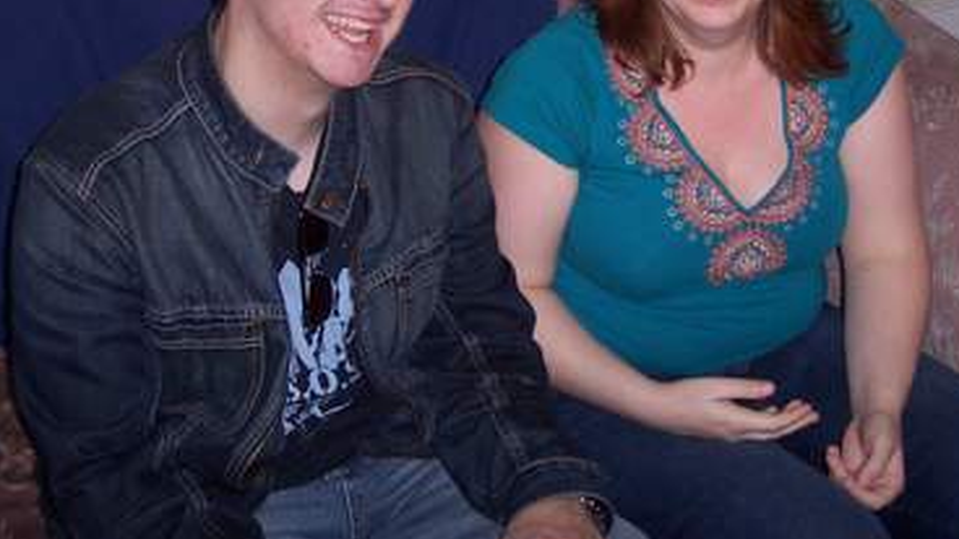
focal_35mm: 72
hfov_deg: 29.3
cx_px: 537
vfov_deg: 16.5
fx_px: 1831
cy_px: 39
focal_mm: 8
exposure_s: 1/30
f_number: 2.8
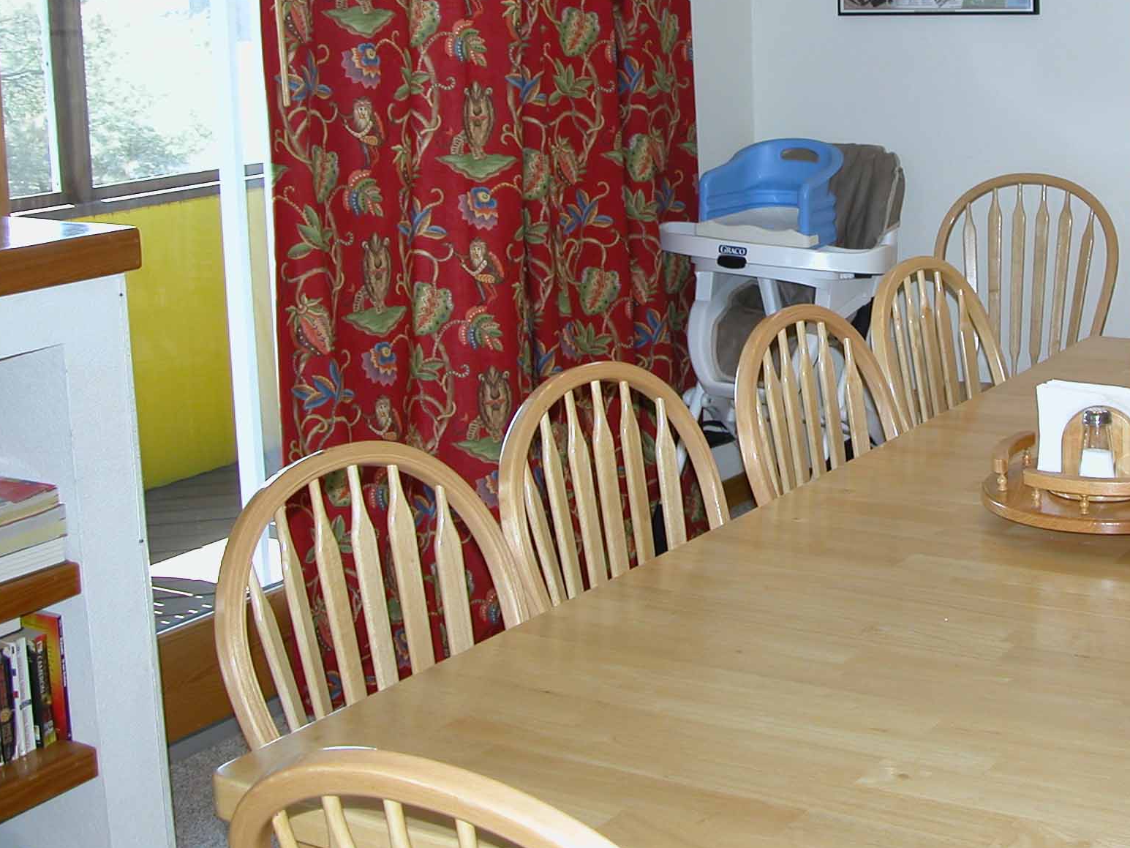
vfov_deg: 24.9
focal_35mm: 58
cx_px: 856
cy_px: 213
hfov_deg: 32.6
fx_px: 1893
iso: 100
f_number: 2.8
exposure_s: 1/30
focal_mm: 8.9
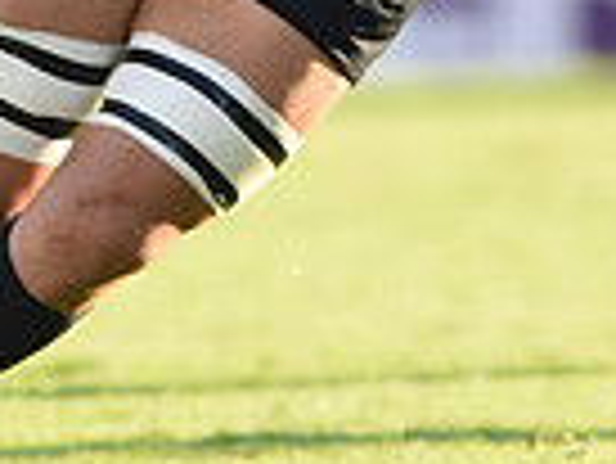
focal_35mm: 1714
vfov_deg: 0.9
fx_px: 30528
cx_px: 211
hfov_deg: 1.2
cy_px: -259
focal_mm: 420
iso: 640
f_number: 4
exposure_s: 1/800
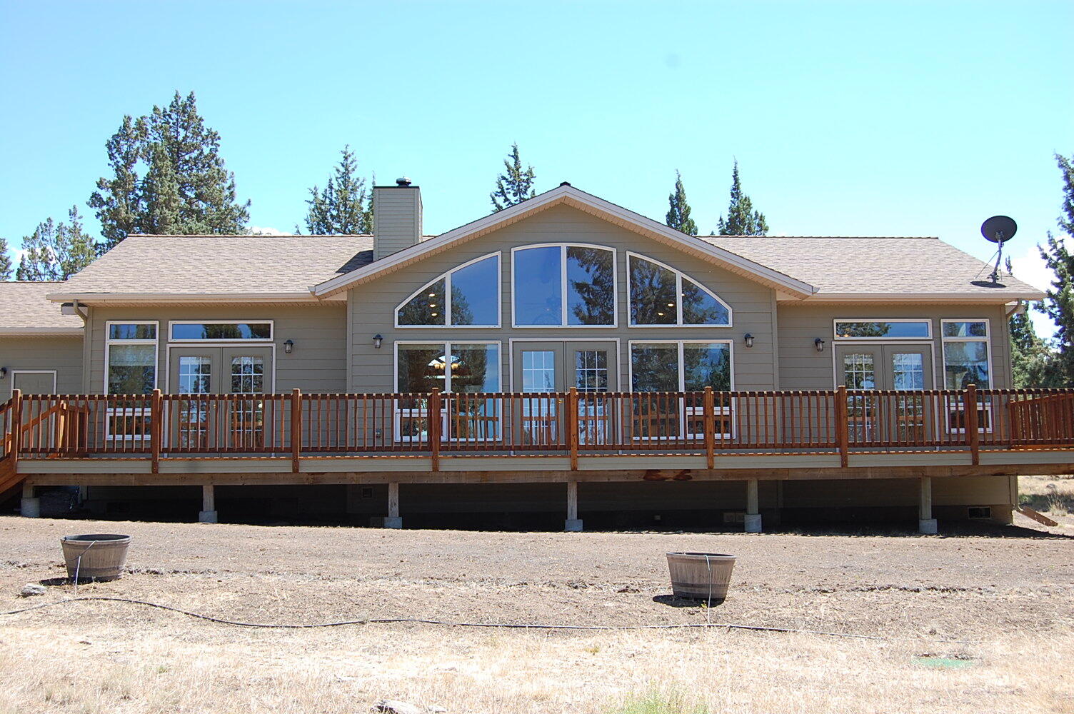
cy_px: 357
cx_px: 537
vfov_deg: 34.1
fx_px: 1162
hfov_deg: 49.6
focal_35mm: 39
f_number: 8
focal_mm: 26
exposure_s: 1/250
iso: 200
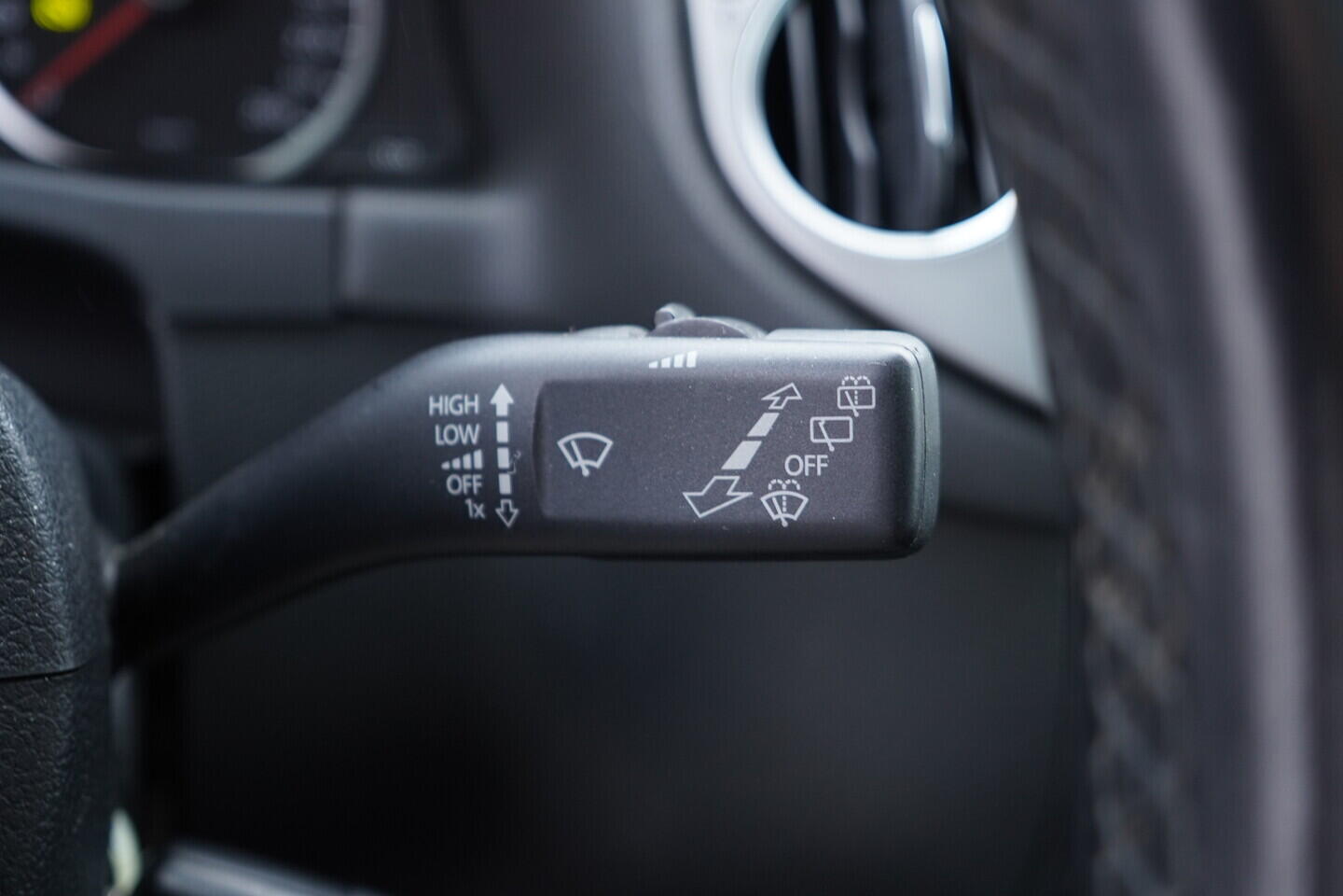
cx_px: 672
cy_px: 448
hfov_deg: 53.1
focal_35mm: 36
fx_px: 1343
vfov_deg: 36.9
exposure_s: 1/40
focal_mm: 24
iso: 400
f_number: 2.8
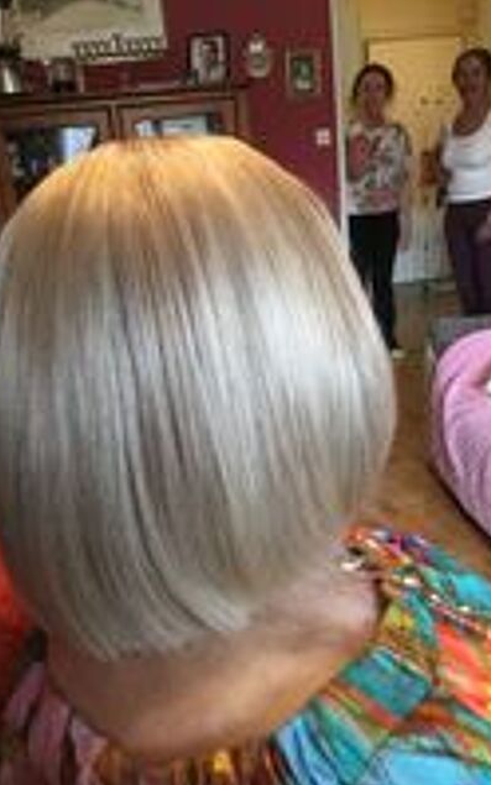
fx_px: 664
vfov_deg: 61.2
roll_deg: +5.9
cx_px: 246
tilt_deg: -17.5
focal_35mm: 31
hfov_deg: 40.6
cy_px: 393
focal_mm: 4.15
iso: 80
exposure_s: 1/17
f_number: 2.2
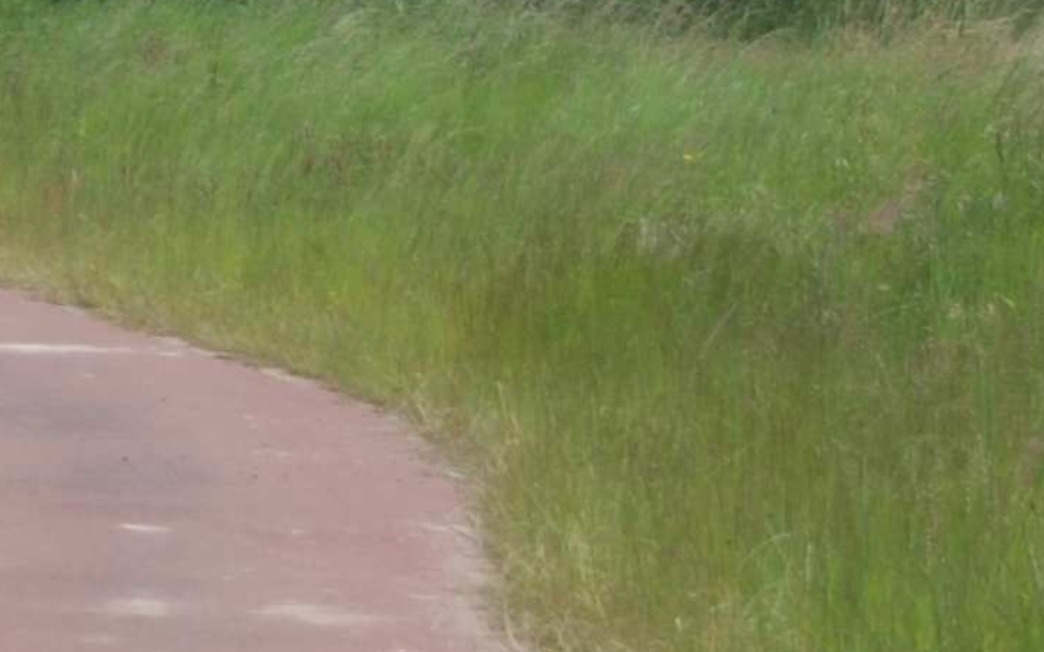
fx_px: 12091
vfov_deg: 3.1
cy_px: 50
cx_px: -1620
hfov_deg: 4.8
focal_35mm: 425
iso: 100
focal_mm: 52
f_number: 7.1
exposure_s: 1/200
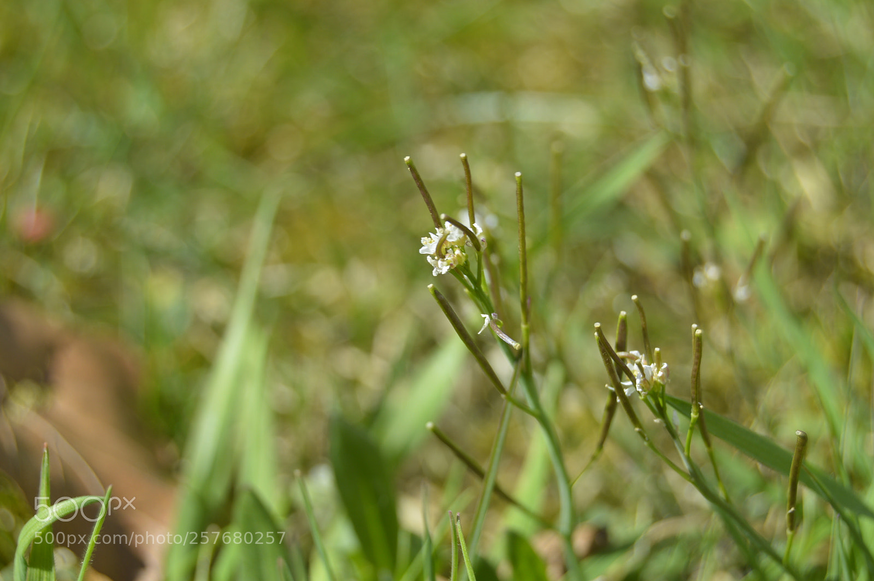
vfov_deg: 16.5
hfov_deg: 24.6
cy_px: 290
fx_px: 2001
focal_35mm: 82
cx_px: 437
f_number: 8
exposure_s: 1/250
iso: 100
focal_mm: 55
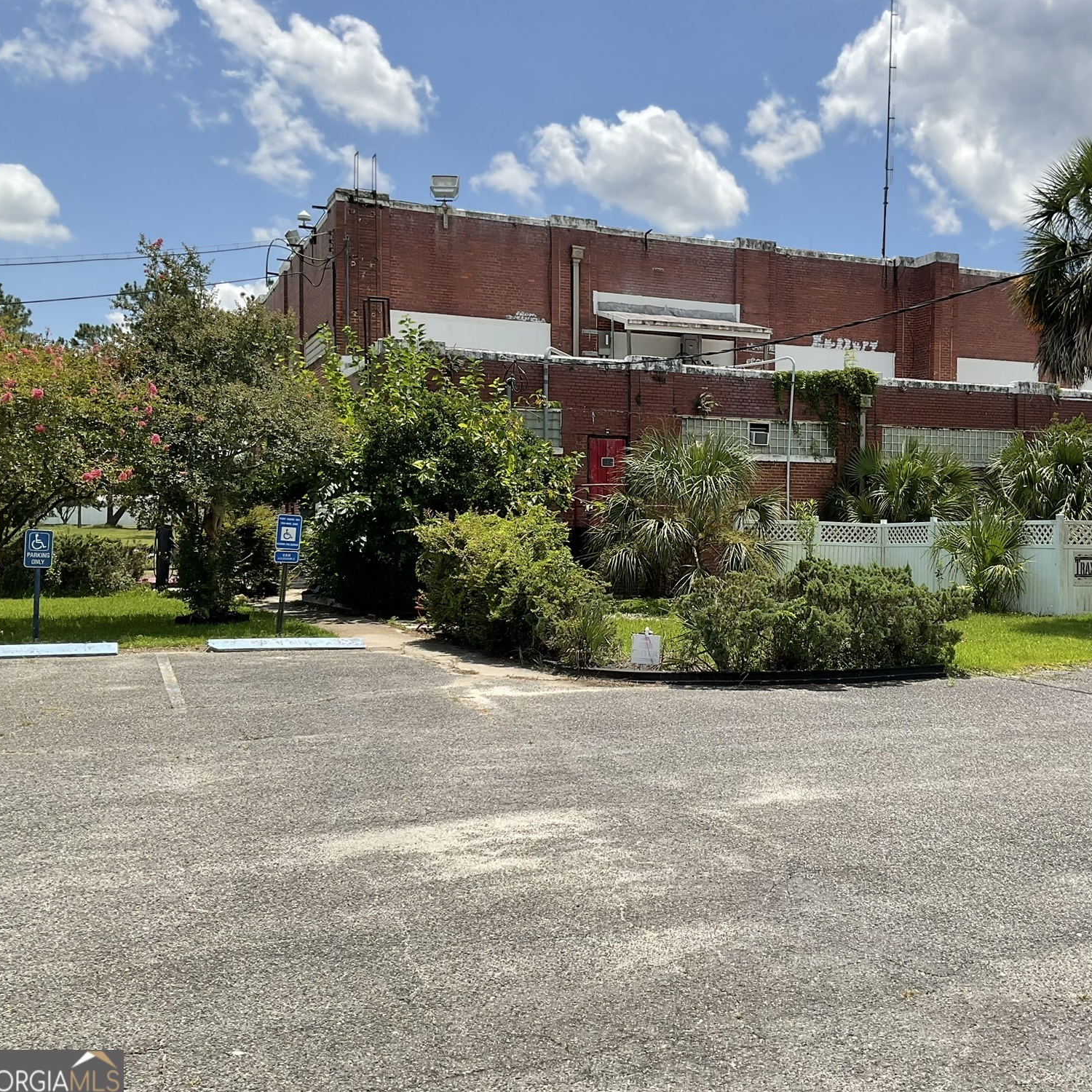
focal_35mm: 35
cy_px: 546
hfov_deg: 46.7
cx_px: 703
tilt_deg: -1.1
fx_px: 1249
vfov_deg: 47.2
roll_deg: -0.5
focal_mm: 3
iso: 16
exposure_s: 1/2427
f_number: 1.8
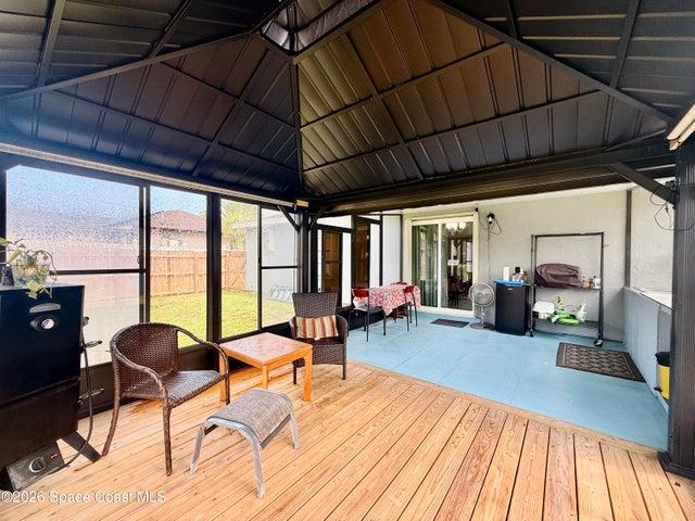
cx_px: 348
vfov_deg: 85.7
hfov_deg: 102.1
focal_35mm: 14
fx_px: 281
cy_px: 260
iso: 50
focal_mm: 2.22
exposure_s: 1/99
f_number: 2.2
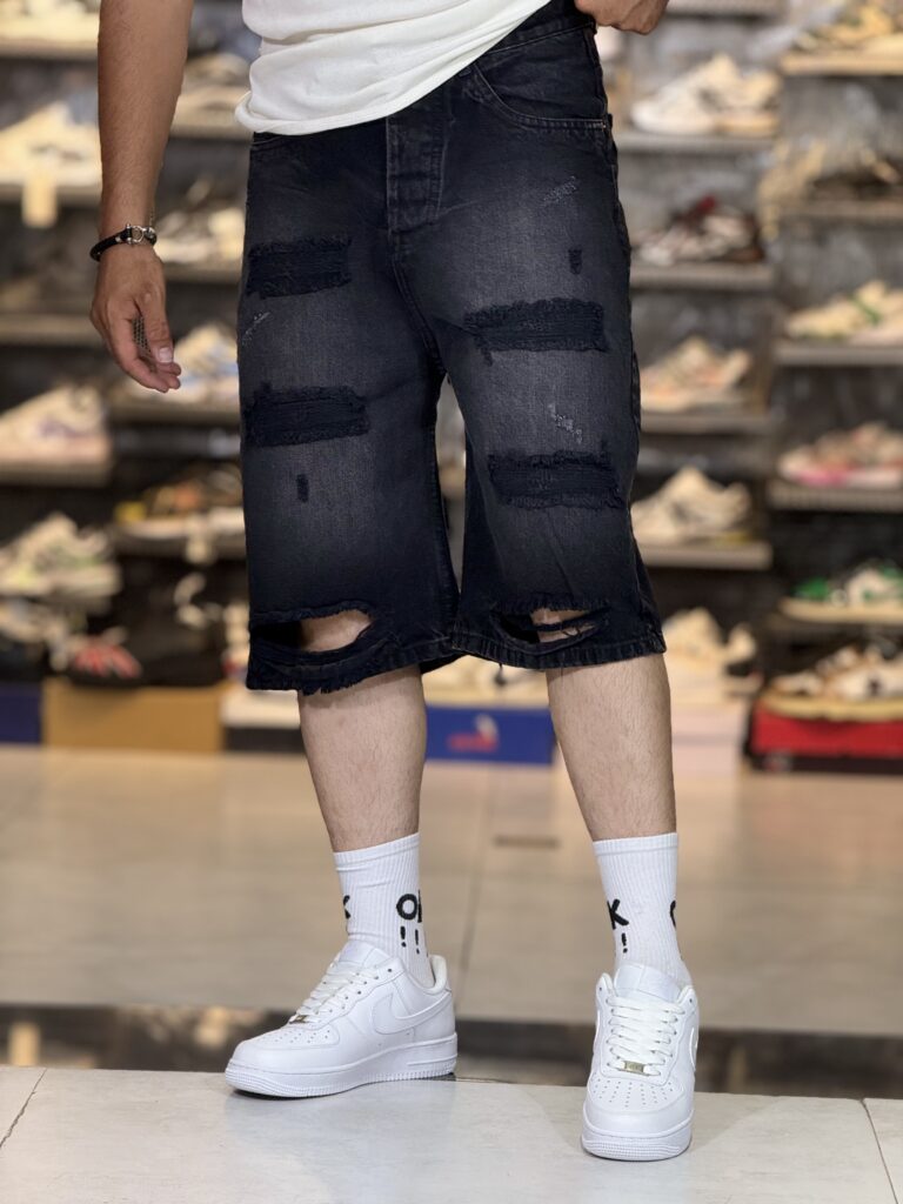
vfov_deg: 16.4
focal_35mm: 120
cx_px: 452
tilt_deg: -4.6
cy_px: 602
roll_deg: -2.1
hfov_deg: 12.3
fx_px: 4174
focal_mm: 15.66
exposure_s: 1/100
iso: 160
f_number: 2.8
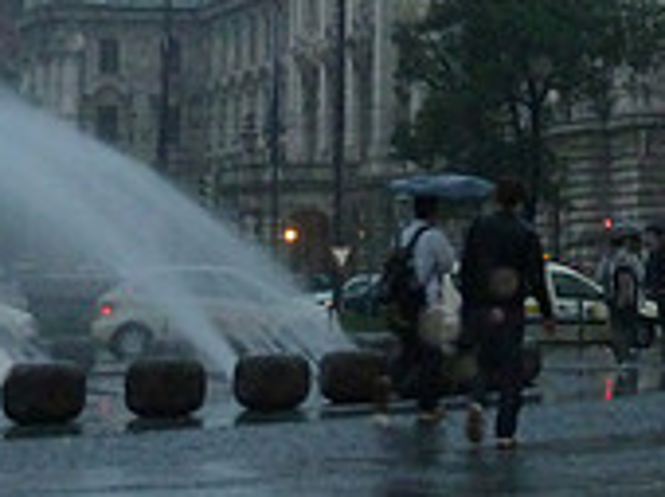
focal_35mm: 164
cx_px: 864
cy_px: -276
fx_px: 3146
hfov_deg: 11.7
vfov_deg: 8.8
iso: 400
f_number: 3.8
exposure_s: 1/30
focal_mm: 7.9
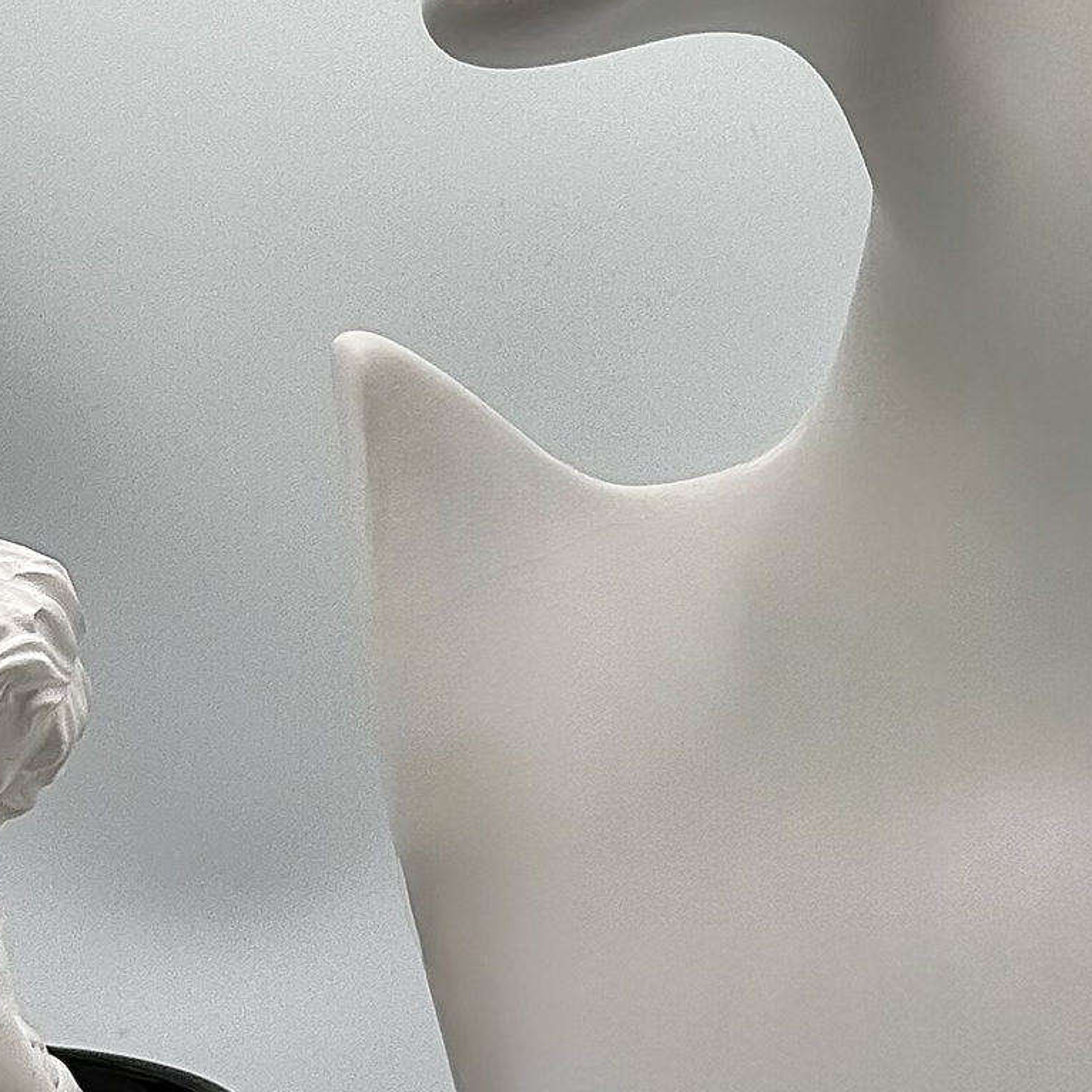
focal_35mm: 133
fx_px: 4747
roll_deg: -0.8
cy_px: 294
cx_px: 783
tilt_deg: -4.1
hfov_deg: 13.1
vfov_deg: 13.1
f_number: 1.78
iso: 160
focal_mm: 6.76
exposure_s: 1/3891
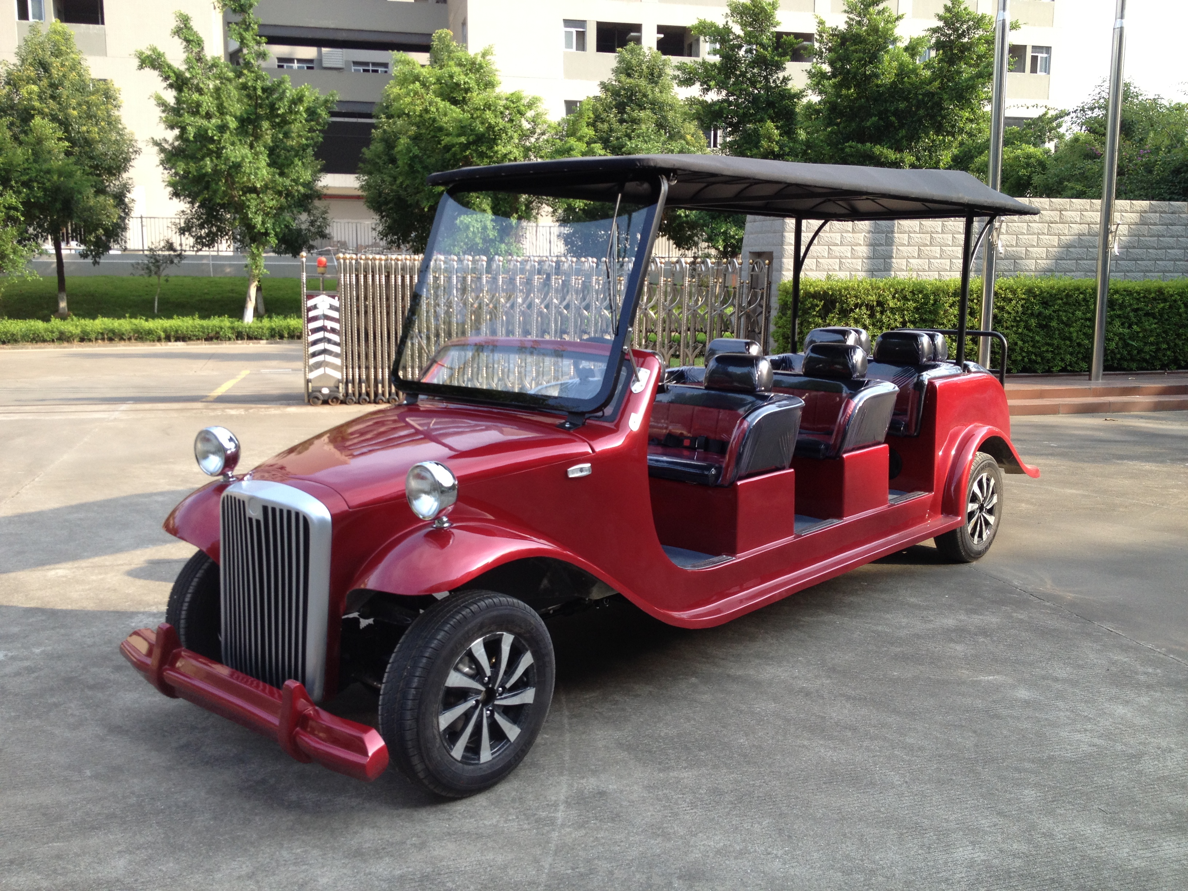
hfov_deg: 52.6
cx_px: 594
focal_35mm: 35
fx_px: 1201
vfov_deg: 40.7
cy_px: 446
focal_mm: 4.28
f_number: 2.4
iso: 50
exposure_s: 1/319
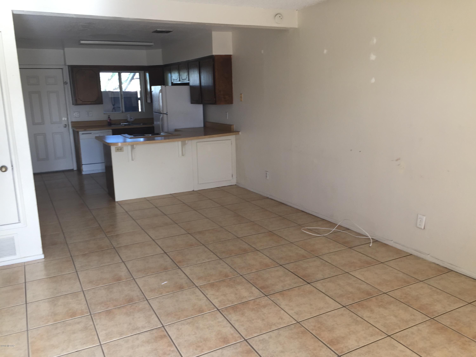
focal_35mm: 29
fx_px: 399
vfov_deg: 48.2
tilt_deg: -11.7
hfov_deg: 61.7
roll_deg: +0.5
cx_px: 238
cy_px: 178
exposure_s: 1/60
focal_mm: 4.15
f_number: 2.2
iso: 32
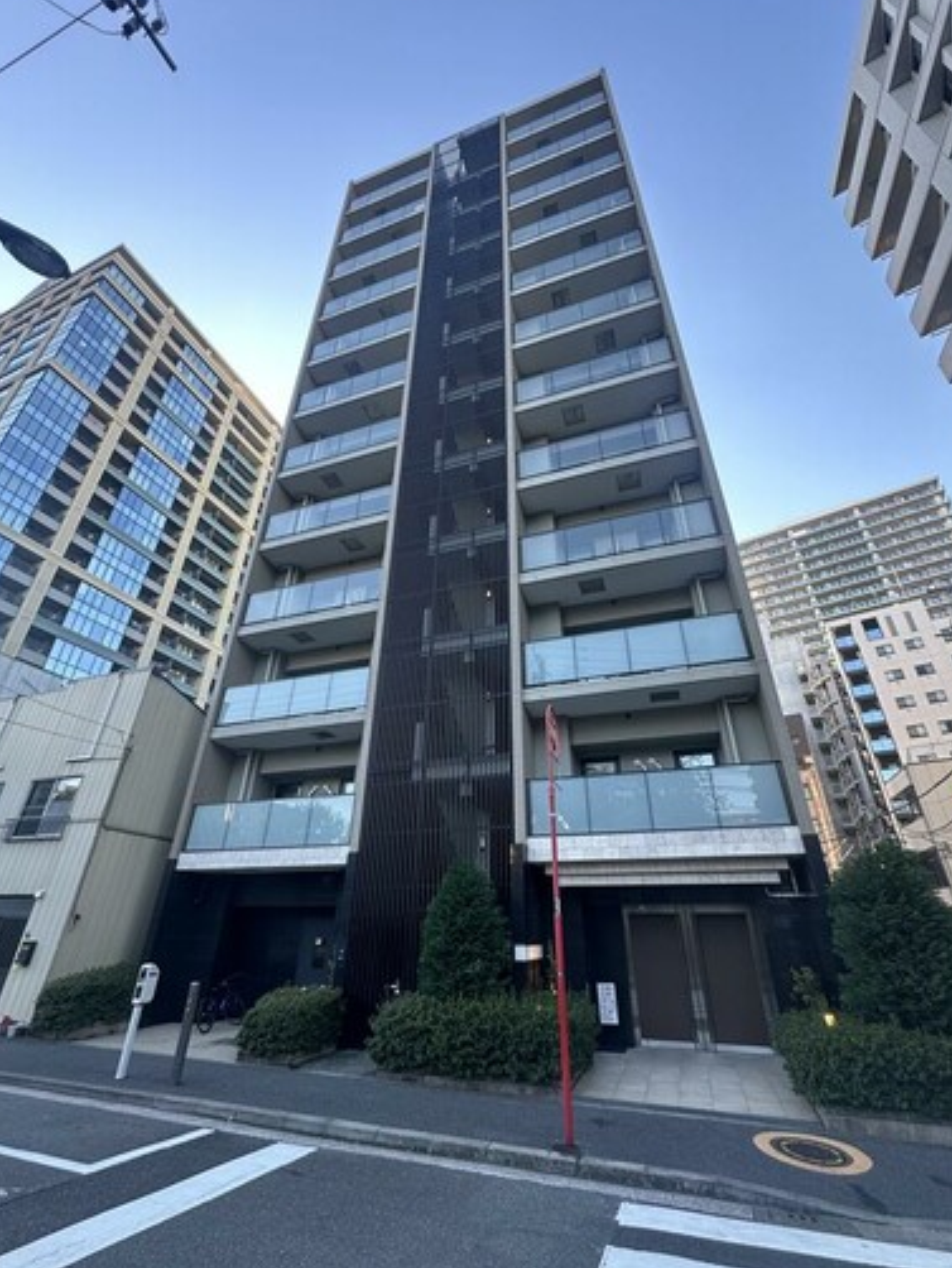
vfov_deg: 98.1
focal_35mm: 15
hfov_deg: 81.8
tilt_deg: +28.7
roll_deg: -1.7
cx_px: 482
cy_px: 639
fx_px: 550
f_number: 2.2
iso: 50
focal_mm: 2.22
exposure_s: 1/99
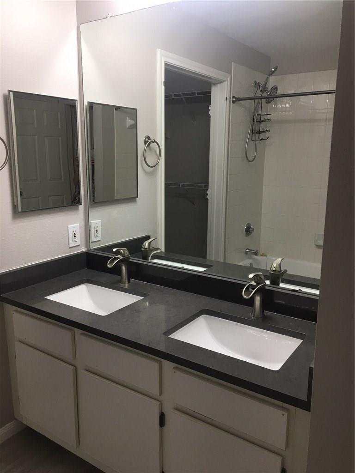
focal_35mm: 29
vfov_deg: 61.7
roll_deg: -0.6
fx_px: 397
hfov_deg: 48.2
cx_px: 178
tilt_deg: -11.5
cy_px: 236
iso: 32
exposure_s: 1/33
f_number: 2.2
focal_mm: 4.15
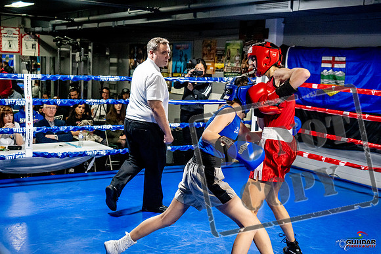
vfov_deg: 26.0
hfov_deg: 38.2
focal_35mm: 52
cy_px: 127
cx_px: 190
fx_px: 550
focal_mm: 35
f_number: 2.8
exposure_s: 1/800
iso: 5000
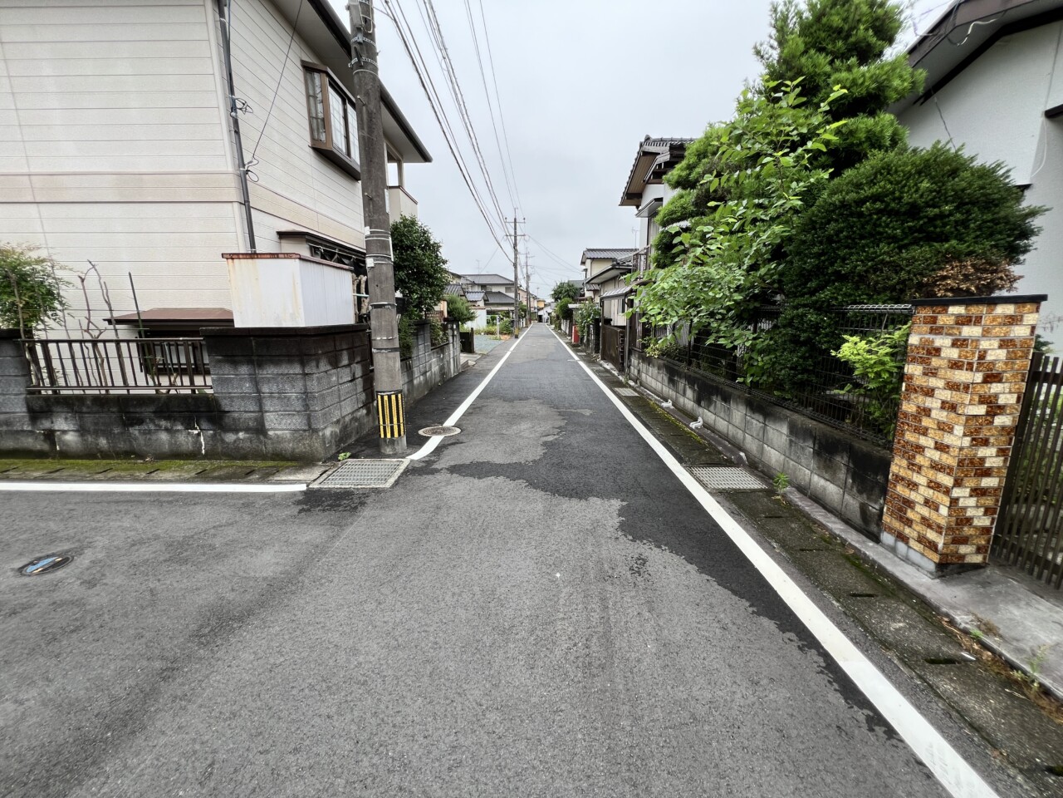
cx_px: 532
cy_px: 399
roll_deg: +0.0
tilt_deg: -11.9
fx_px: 399
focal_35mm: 13
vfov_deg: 89.9
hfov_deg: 106.2
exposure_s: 1/155
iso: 32
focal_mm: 1.57
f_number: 1.8
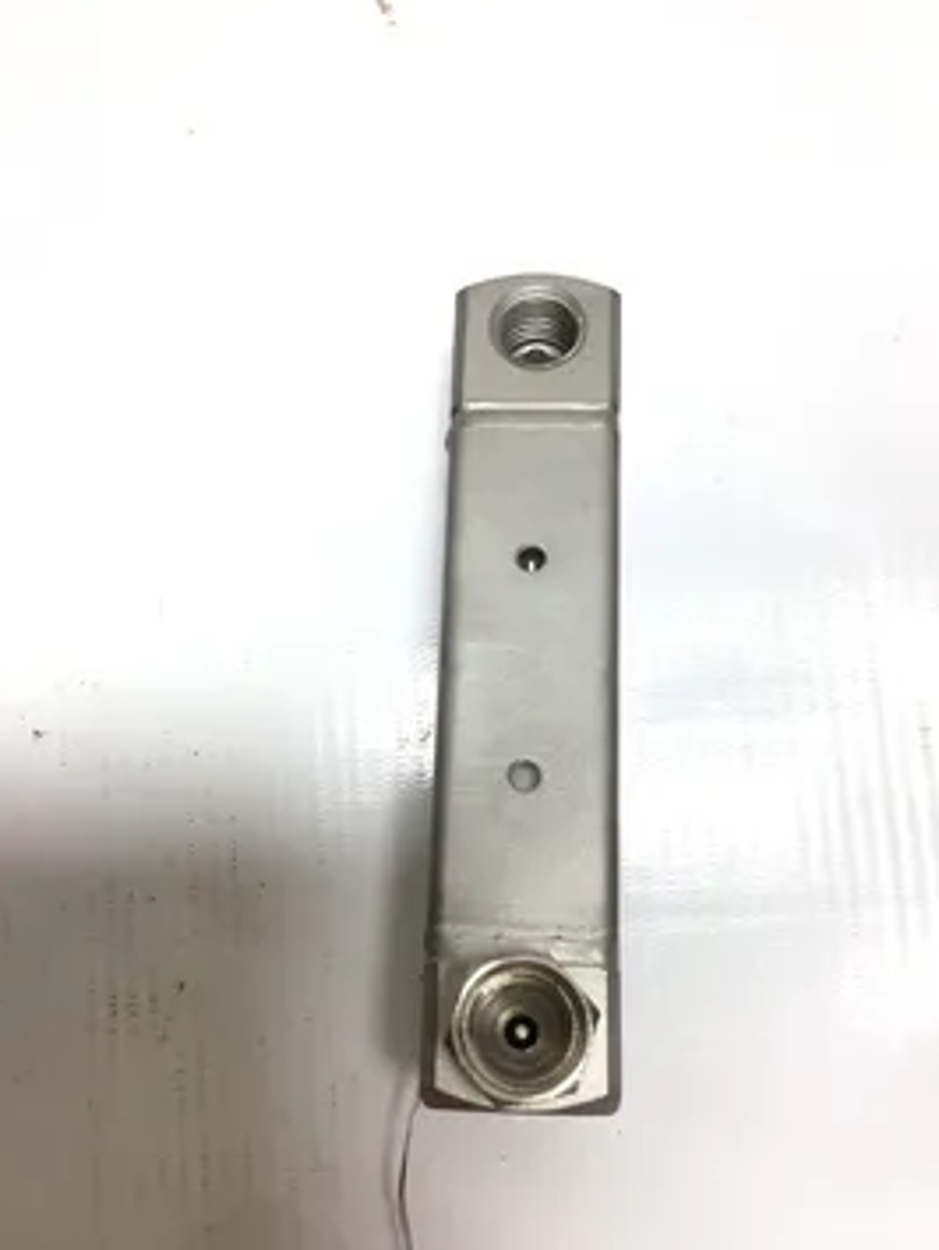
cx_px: 459
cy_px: 699
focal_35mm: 35
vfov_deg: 52.5
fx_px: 1264
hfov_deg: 40.7
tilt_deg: -82.0
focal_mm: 3.3
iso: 25
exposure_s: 1/148
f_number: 2.4
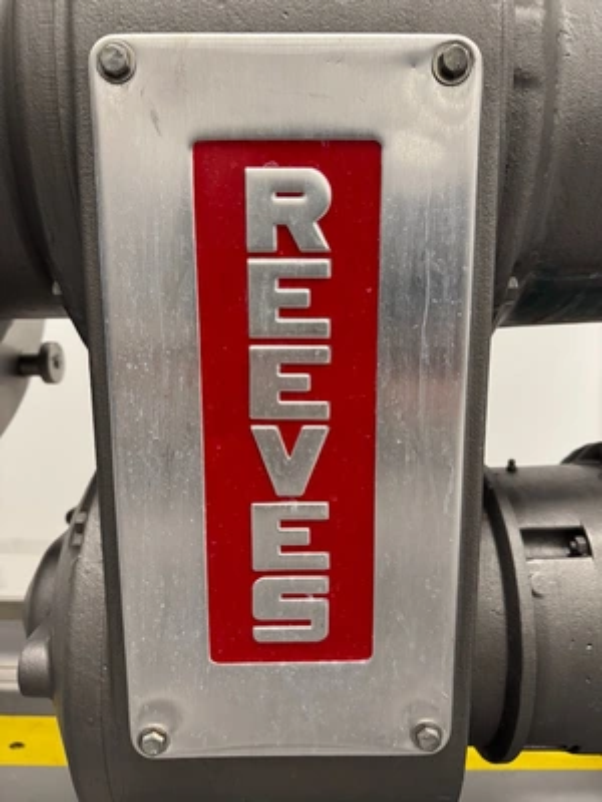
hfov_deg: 56.8
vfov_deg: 71.6
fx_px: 557
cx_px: 301
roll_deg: +0.0
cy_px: 401
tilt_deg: -8.3
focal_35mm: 24
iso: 400
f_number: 1.78
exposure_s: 1/60
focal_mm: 6.76
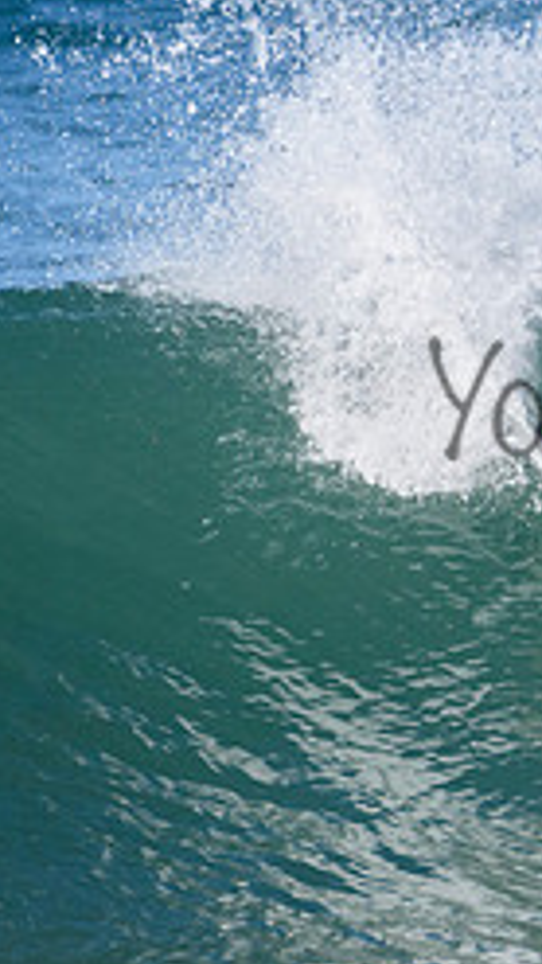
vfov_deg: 1.2
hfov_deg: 0.7
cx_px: 831
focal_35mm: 1842
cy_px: 365
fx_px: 47046
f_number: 5.6
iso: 720
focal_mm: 500
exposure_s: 1/4000
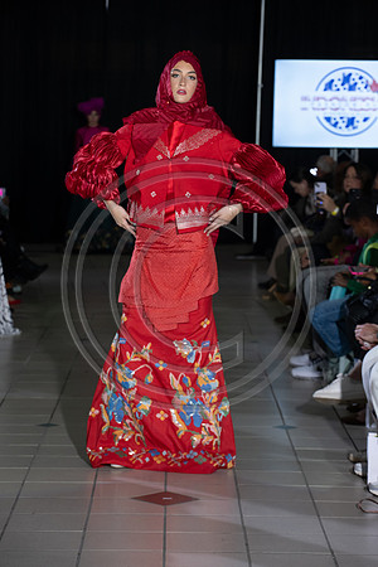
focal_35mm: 116
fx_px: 1827
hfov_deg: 11.8
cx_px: 189
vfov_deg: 17.6
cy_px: 284
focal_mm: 116
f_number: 5.6
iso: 1250
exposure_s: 1/160
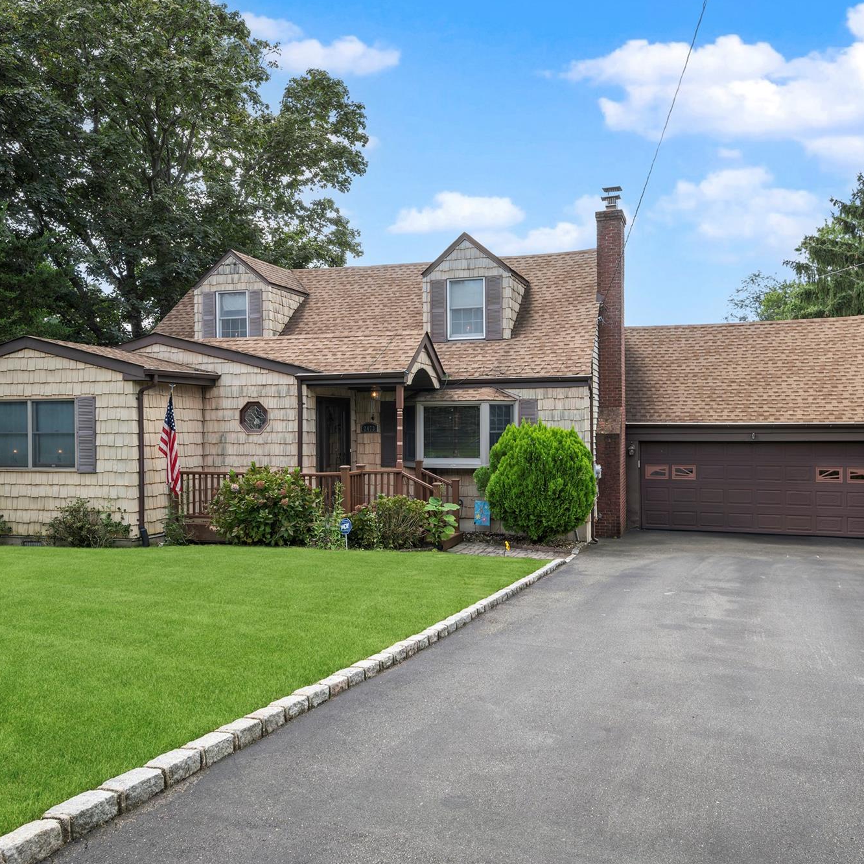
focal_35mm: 30
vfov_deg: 54.0
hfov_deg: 54.0
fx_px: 847
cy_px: 428
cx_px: 423
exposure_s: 1/30
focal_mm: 23
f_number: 8
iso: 100
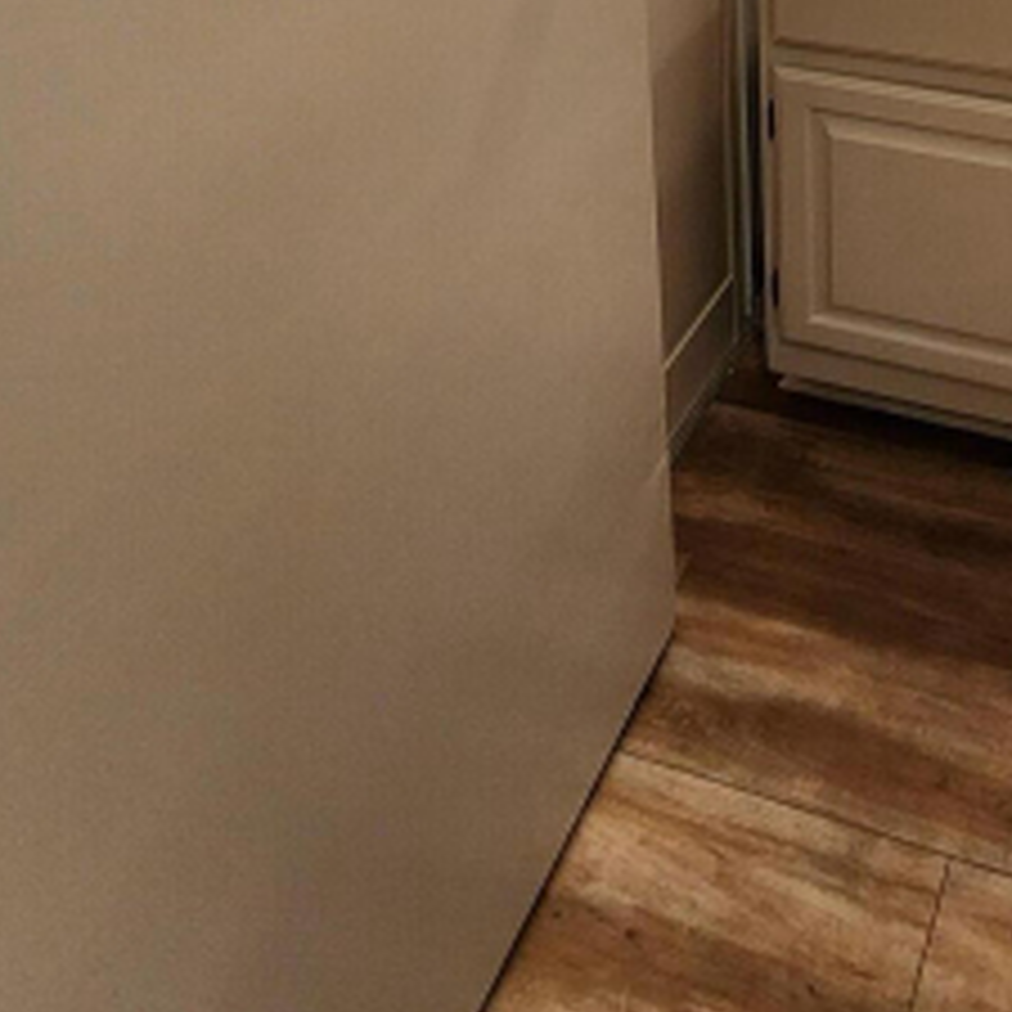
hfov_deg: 42.5
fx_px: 1125
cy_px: -304
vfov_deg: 34.4
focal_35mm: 34
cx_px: 990
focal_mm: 2.2
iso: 250
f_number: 2.2
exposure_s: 1/60
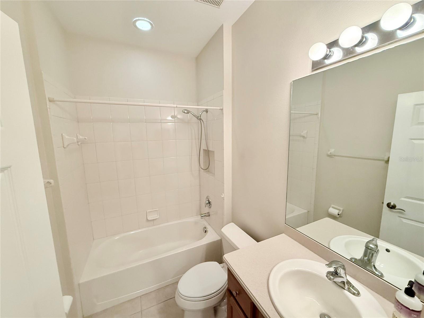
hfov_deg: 102.1
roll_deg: +2.5
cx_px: 212
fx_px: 171
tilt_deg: -7.6
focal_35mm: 14
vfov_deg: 85.7
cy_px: 159
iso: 320
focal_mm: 2.22
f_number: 2.2
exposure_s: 1/60
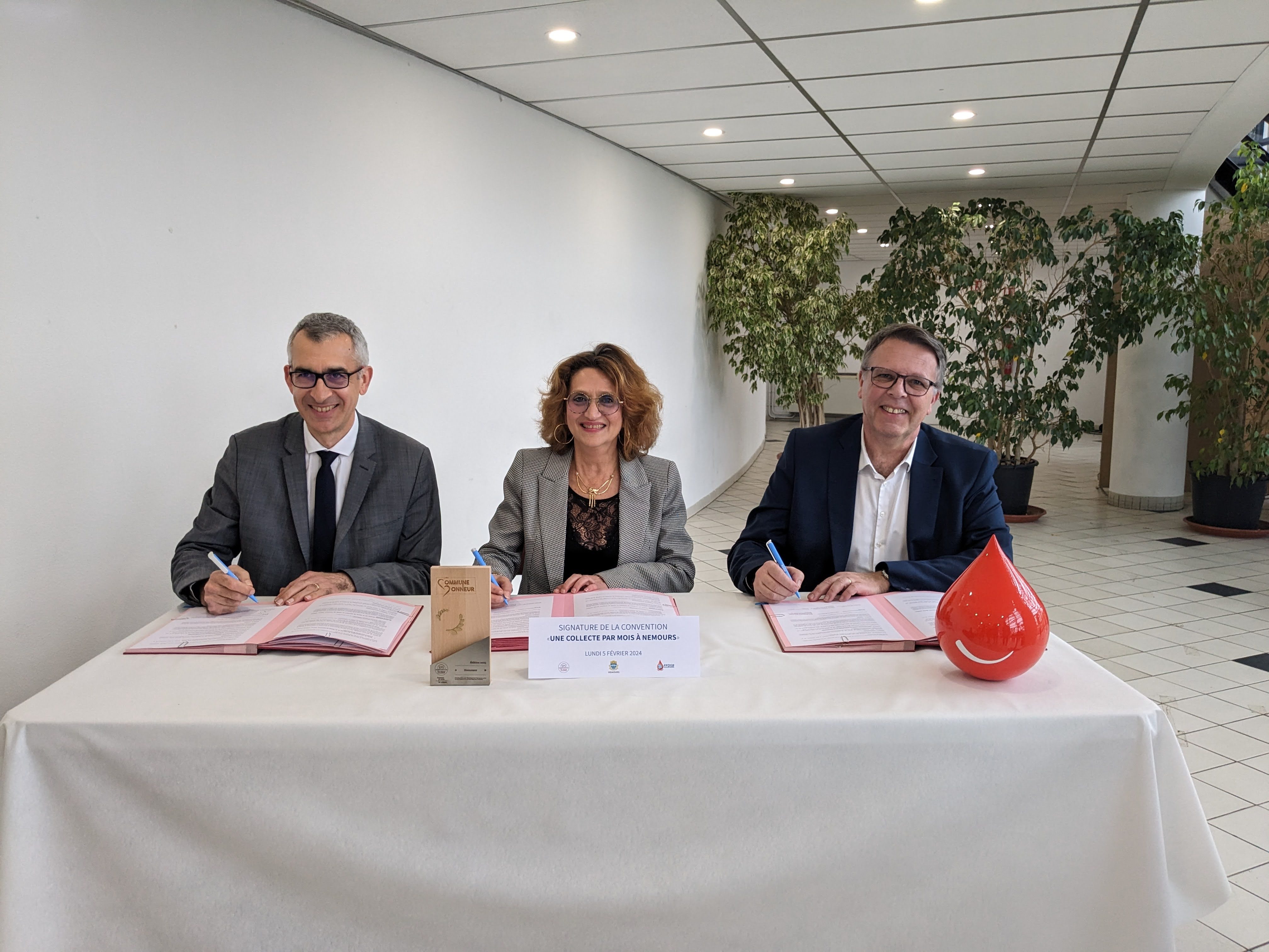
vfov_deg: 51.4
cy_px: 476
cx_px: 634
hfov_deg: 65.3
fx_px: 990
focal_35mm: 27
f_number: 1.73
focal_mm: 4.38
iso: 143
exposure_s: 1/99.9
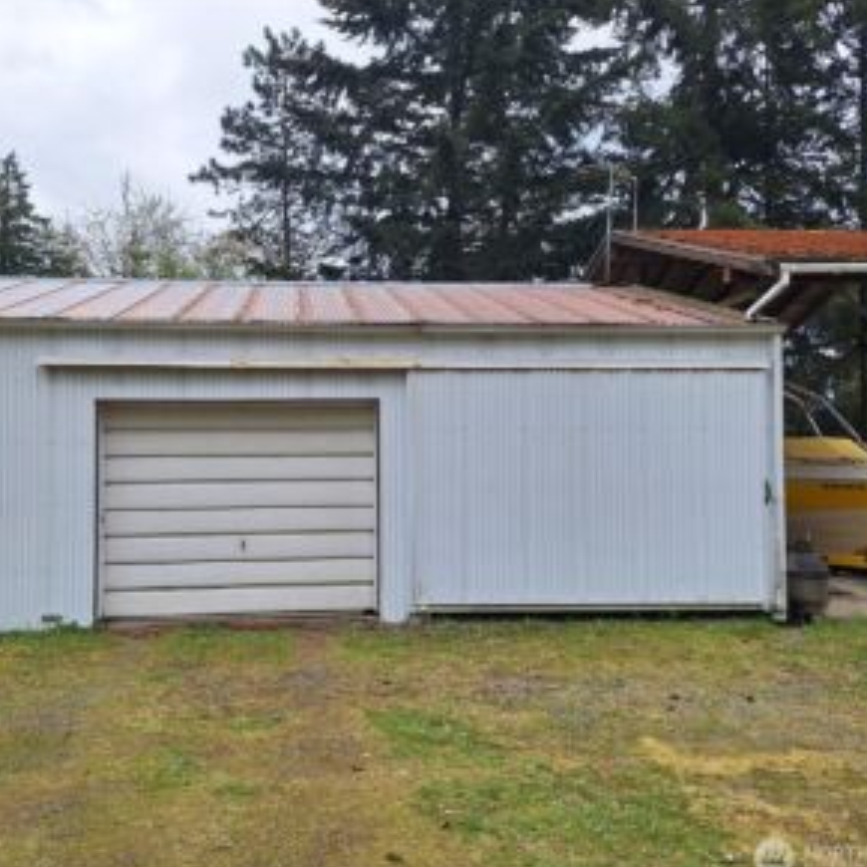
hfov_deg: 56.9
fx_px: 793
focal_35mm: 28
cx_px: 350
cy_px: 439
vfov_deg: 57.3
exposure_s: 1/1464
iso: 40
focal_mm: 5.54
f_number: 1.8
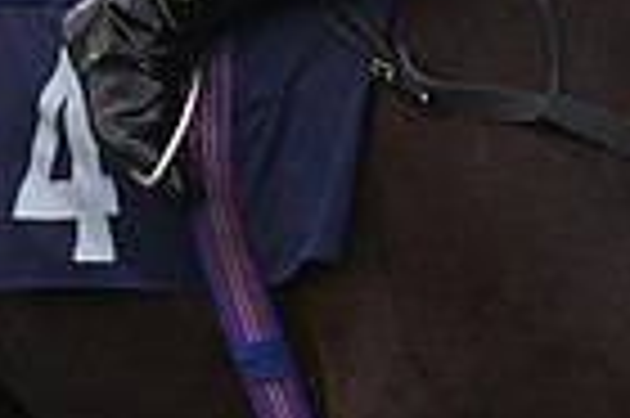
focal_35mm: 831
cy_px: -407
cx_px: 292
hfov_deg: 2.5
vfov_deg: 1.6
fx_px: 14525
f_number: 5
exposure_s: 1/2000
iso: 1000
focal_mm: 200
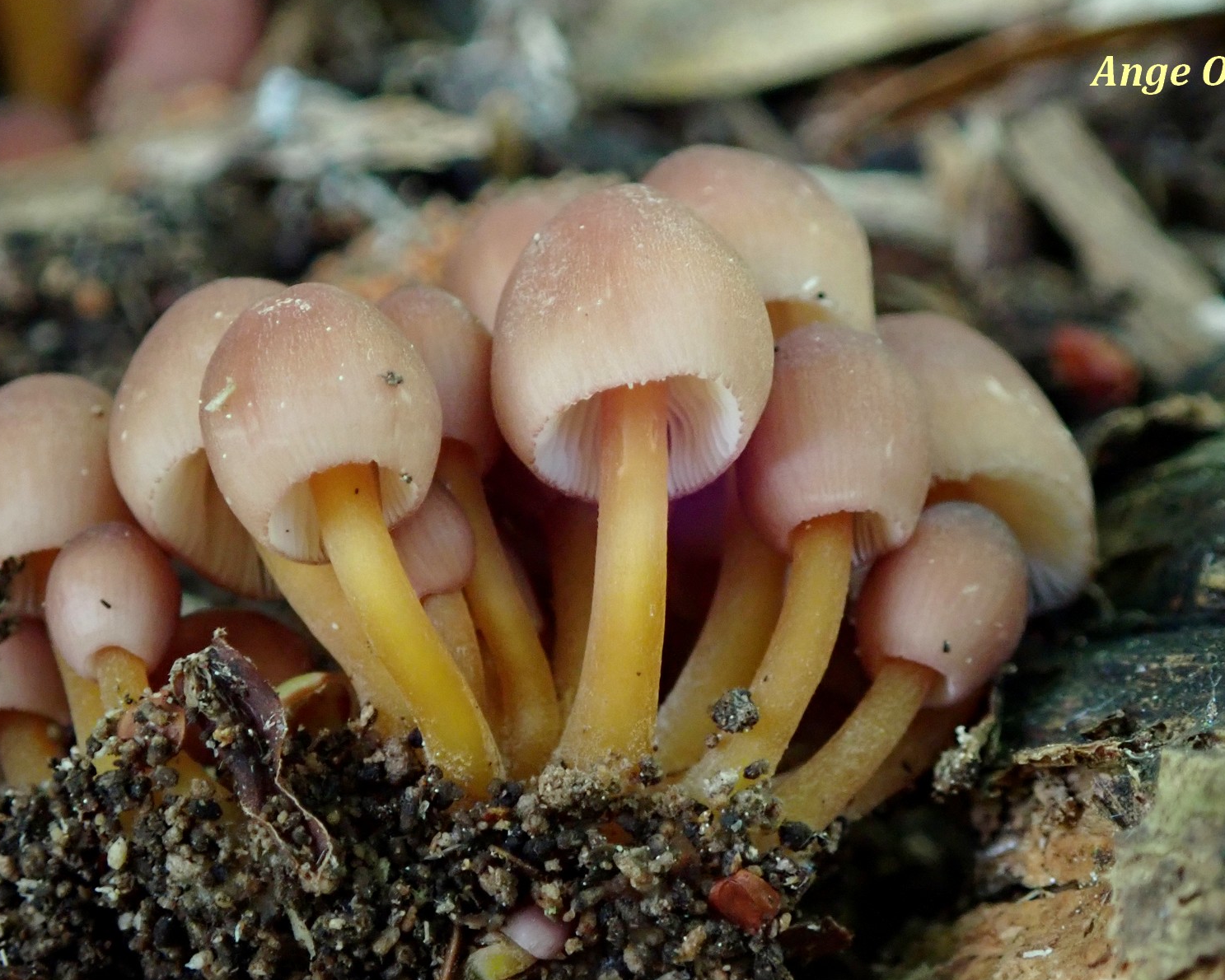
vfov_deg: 14.7
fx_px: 3807
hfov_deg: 18.3
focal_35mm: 105
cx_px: 650
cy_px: 488
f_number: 4.9
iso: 800
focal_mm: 18
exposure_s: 1/40
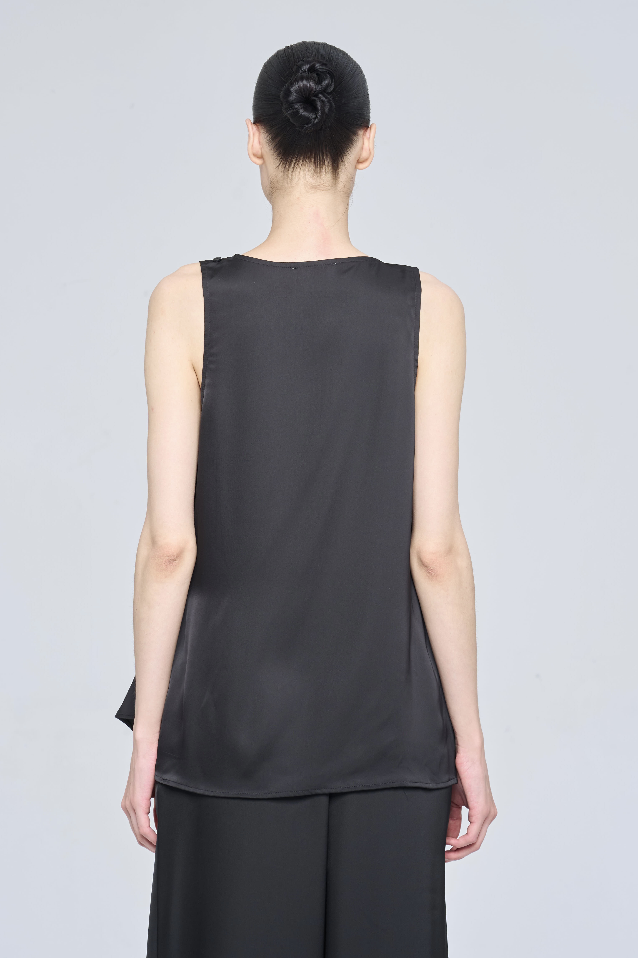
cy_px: 479
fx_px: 2260
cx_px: 319
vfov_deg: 23.9
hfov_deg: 16.1
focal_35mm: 85
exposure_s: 1/125
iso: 200
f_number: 8
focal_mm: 85
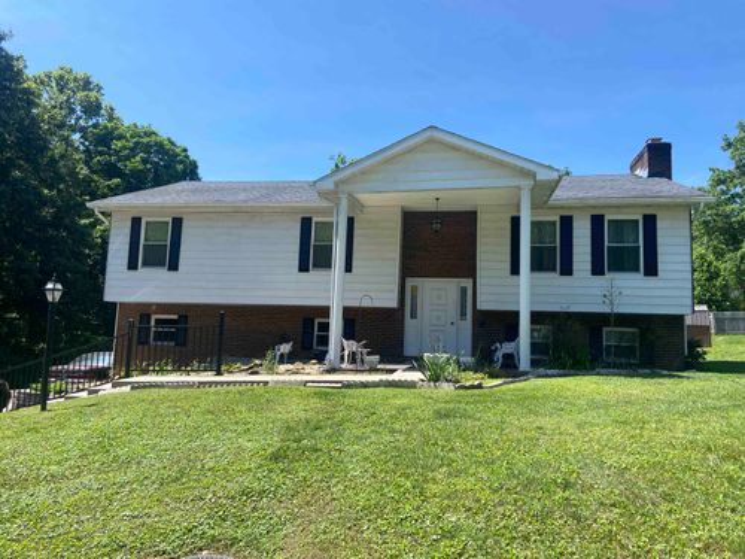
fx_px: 560
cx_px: 372
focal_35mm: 26
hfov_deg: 67.3
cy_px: 280
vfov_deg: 53.1
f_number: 1.8
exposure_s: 1/1996
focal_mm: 4.25
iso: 32
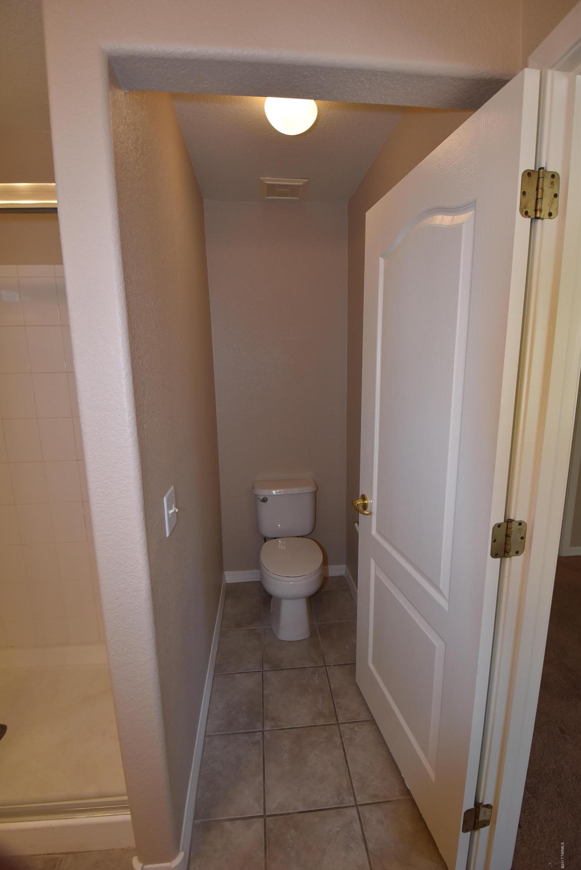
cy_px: 435
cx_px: 290
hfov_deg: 77.4
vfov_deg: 100.4
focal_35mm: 15
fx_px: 363
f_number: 5
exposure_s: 1/100
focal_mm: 10
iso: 720
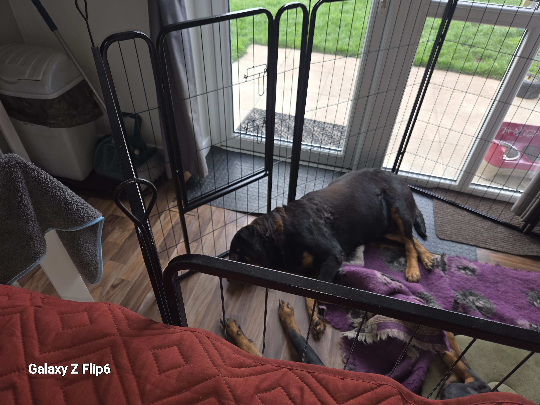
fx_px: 359
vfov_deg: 58.9
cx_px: 270
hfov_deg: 73.9
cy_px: 202
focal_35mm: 23
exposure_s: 1/102
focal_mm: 5.4
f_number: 1.8
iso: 25
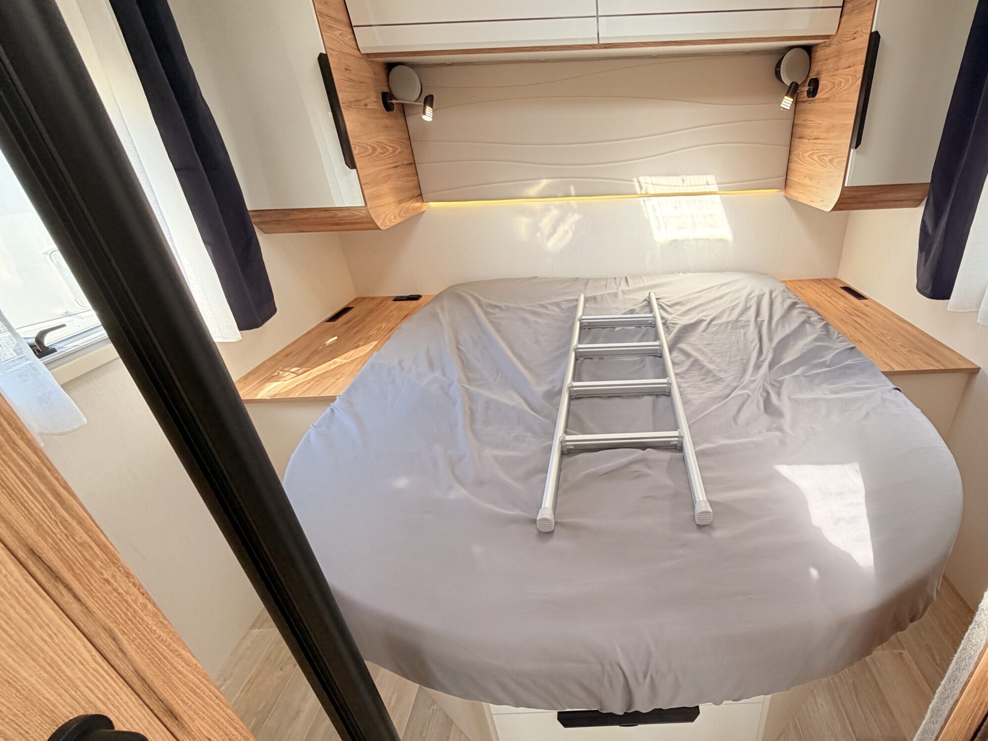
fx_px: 514
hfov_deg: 86.2
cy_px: 428
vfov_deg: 71.1
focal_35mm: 18
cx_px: 611
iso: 80
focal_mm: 2.22
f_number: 2.2
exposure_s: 1/121
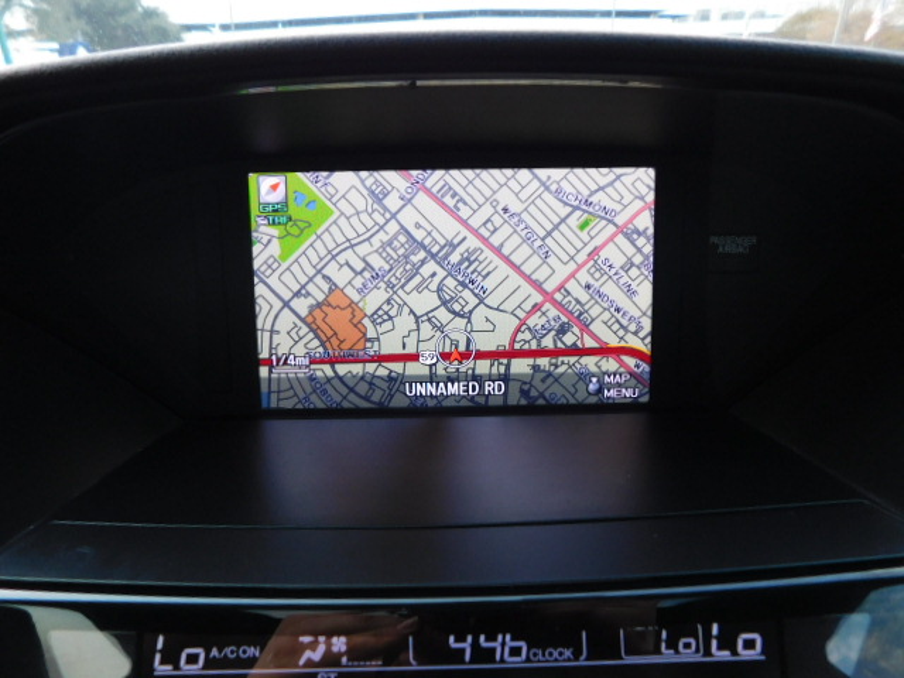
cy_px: 339
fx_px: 601
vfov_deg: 58.9
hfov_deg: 73.9
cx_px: 452
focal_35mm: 23
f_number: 3
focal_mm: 4
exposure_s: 1/50
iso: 125
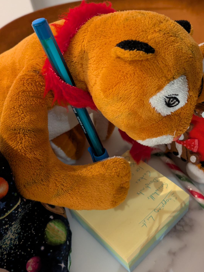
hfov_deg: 38.9
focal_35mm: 36
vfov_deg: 51.3
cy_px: 130
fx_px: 283
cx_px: 145
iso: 577
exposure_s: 1/25
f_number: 1.89
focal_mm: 5.43
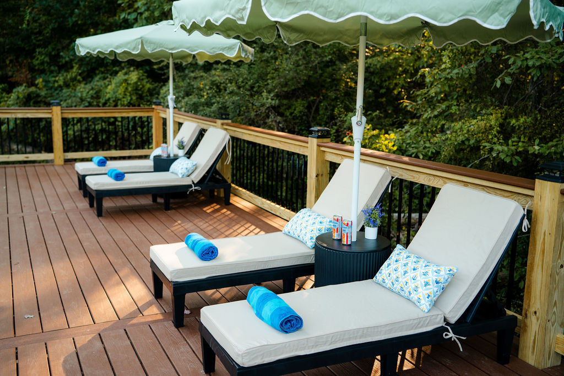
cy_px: 188
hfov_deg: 54.4
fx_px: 548
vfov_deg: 37.9
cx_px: 282
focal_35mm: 35
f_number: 2.8
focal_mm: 35
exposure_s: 1/640
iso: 400
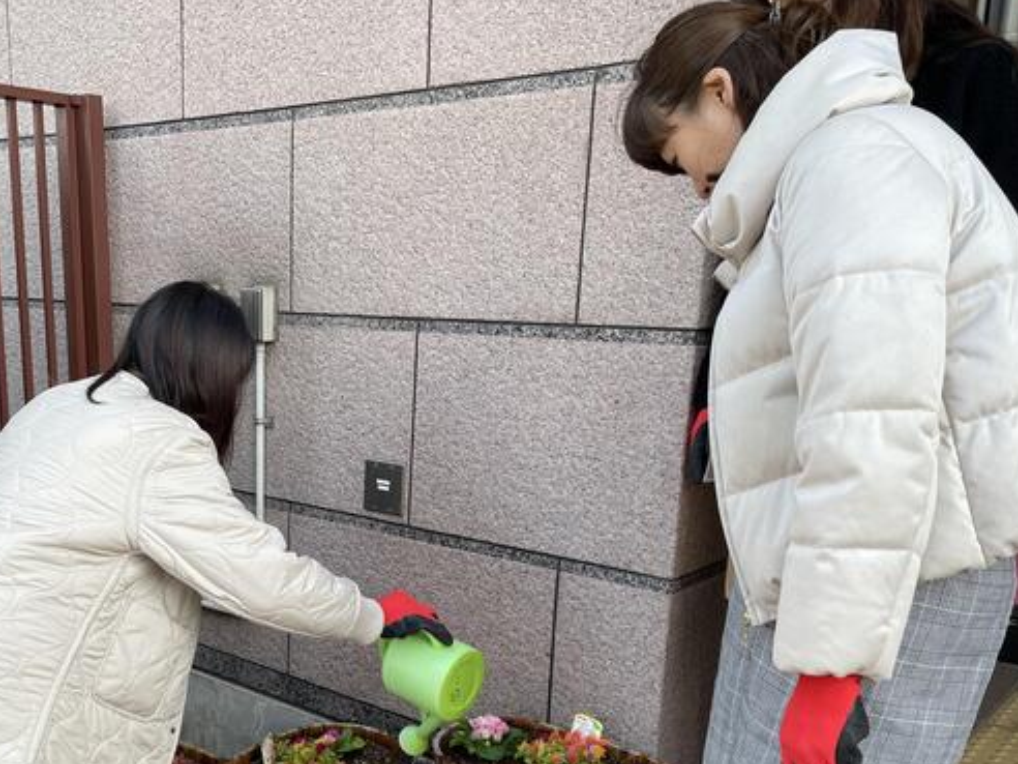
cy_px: 525
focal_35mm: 37
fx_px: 1088
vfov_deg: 38.1
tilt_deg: -13.5
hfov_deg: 49.0
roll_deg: -1.5
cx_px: 312
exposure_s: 1/392
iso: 32
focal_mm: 4.2
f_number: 1.6
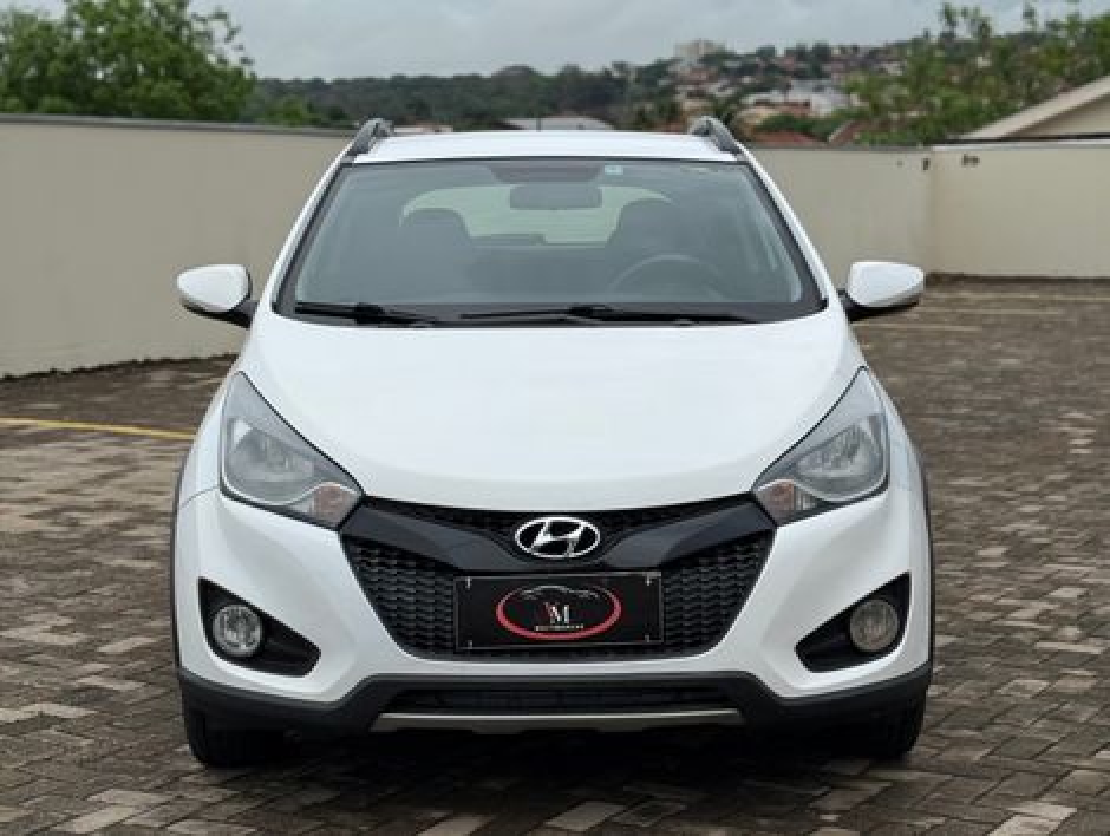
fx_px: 1542
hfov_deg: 39.6
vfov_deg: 30.3
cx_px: 555
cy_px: 418
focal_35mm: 48
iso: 64
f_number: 1.78
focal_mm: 6.76
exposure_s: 1/3704
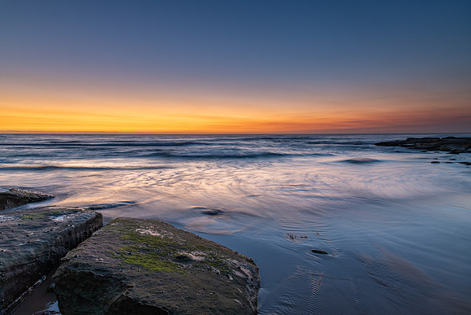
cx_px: 236
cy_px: 158
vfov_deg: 52.2
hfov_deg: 72.6
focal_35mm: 25
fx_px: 321
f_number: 8
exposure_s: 1.6
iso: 200
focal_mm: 24
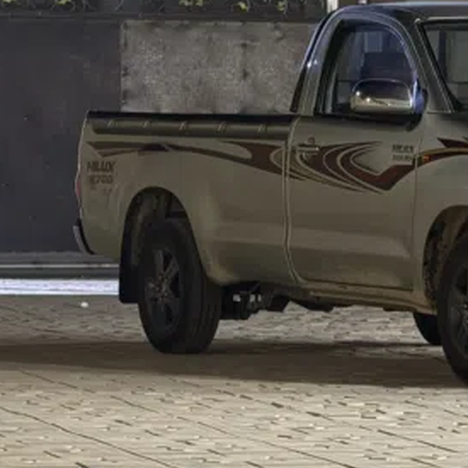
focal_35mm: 247
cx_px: 465
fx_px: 3778
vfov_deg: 7.1
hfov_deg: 7.1
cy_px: 223
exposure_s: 1/12
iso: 1000
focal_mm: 15.66
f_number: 2.8
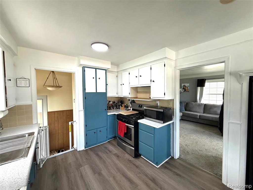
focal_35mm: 14
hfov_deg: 102.1
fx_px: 102
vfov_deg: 85.7
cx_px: 126
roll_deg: +0.7
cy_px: 95
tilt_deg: -1.6
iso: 250
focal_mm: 2.22
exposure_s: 1/120
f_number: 2.2
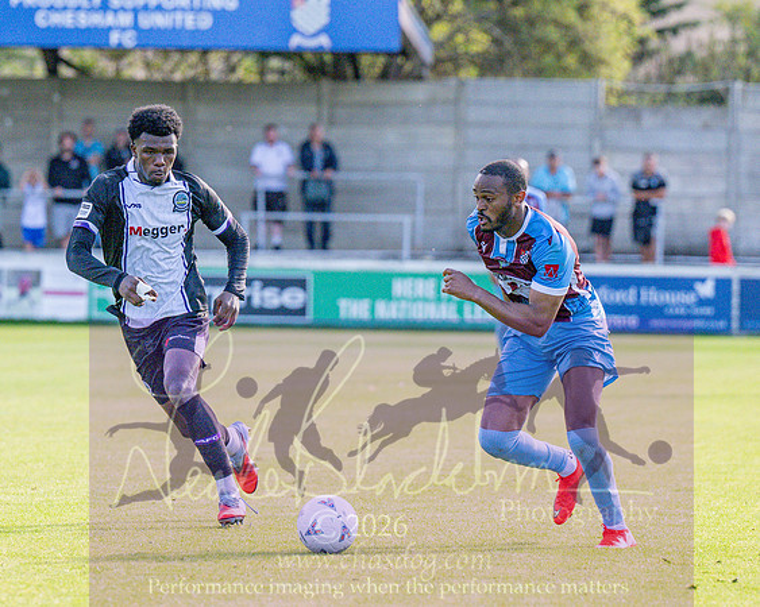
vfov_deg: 4.1
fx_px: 8452
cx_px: 274
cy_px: 319
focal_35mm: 376
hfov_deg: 5.1
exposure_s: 1/3200
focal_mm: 185
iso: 400
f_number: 4
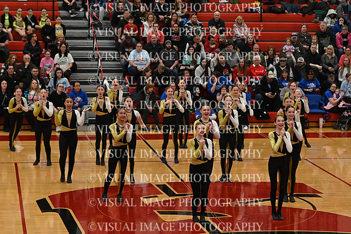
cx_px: 176
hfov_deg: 19.5
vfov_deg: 13.0
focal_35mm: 105
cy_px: 117
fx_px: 1024
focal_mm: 70
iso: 3200
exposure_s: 1/400
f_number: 4
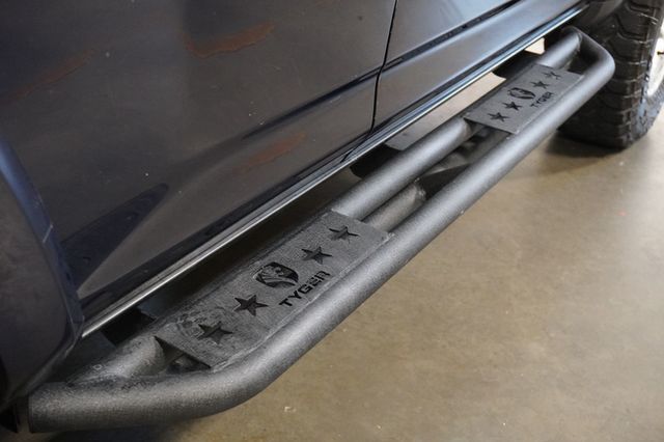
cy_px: 221
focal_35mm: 46
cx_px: 332
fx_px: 857
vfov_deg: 28.9
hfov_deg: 42.3
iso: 6400
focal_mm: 31
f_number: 5
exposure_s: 1/30
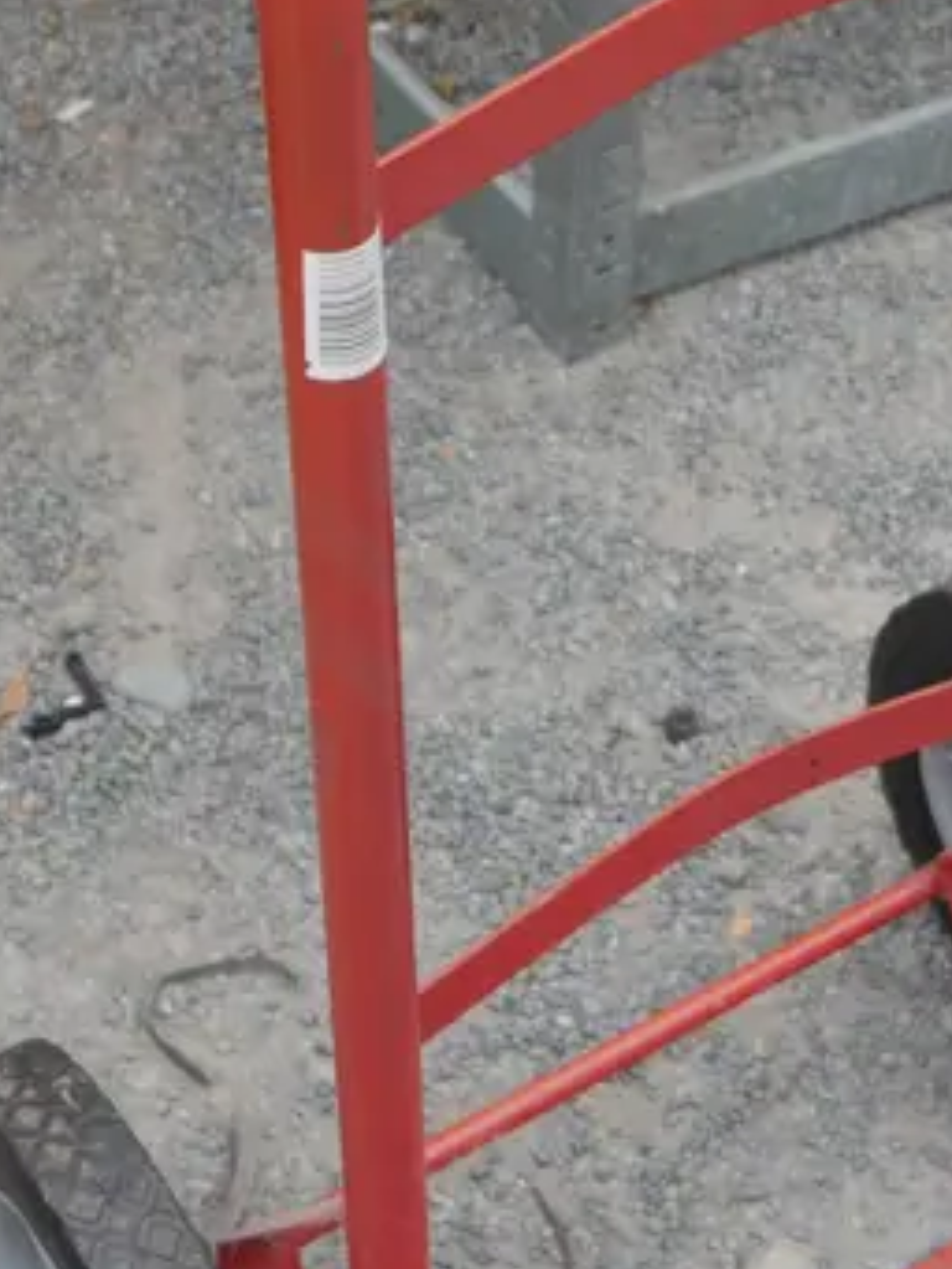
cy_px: 160
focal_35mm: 96
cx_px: 694
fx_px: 3518
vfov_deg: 20.1
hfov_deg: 15.4
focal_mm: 16
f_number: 4.5
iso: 200
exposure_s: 1/125
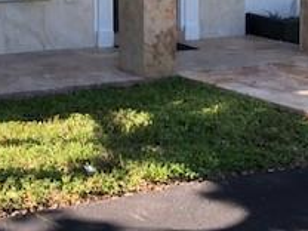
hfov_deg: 21.5
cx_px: -40
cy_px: -52
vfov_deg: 16.4
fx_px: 765
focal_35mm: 86
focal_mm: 3.99
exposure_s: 1/342
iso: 20
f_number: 1.8
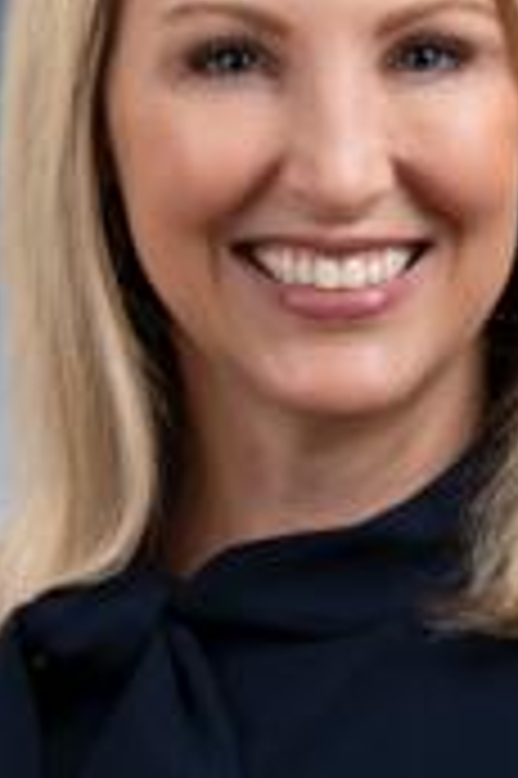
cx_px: 315
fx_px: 6487
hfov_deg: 4.6
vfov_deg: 6.9
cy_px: 355
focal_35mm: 300
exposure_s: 1/200
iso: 100
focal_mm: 135
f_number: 4.5
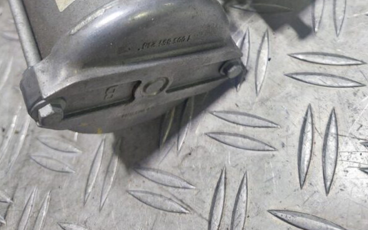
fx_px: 361
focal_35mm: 36
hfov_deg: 54.0
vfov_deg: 32.3
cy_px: -4
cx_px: 185
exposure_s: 1/50
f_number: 1.8
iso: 160
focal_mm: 5.23
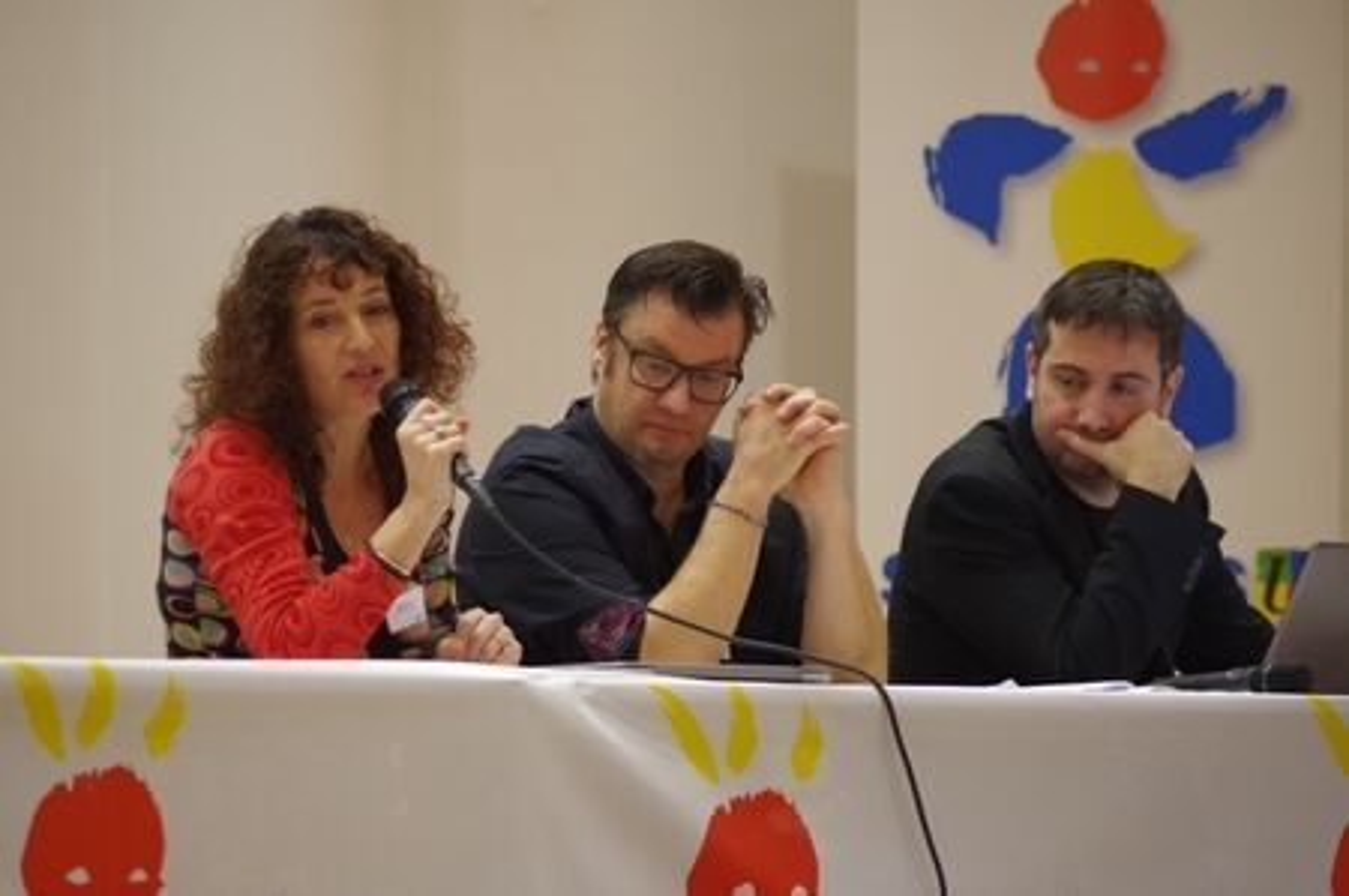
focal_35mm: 285
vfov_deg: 4.8
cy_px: 448
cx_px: 674
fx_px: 10668
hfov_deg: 7.2
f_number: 4.5
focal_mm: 190
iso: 3200
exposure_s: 1/30
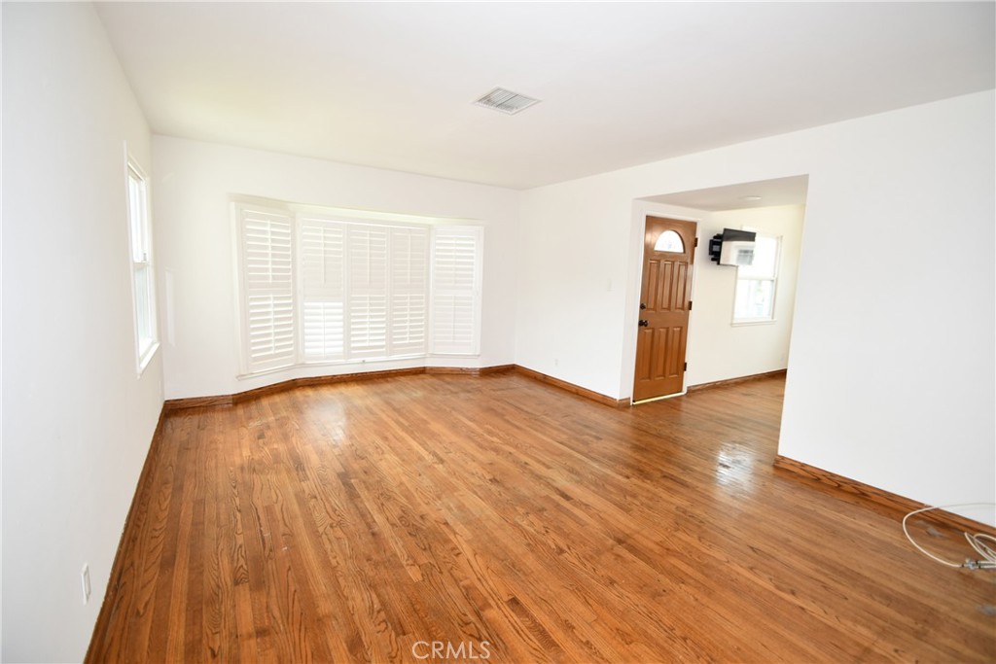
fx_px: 415
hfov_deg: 100.4
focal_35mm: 15
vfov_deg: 77.3
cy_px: 332
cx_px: 498
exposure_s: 1/60
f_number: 4
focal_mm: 10
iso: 220
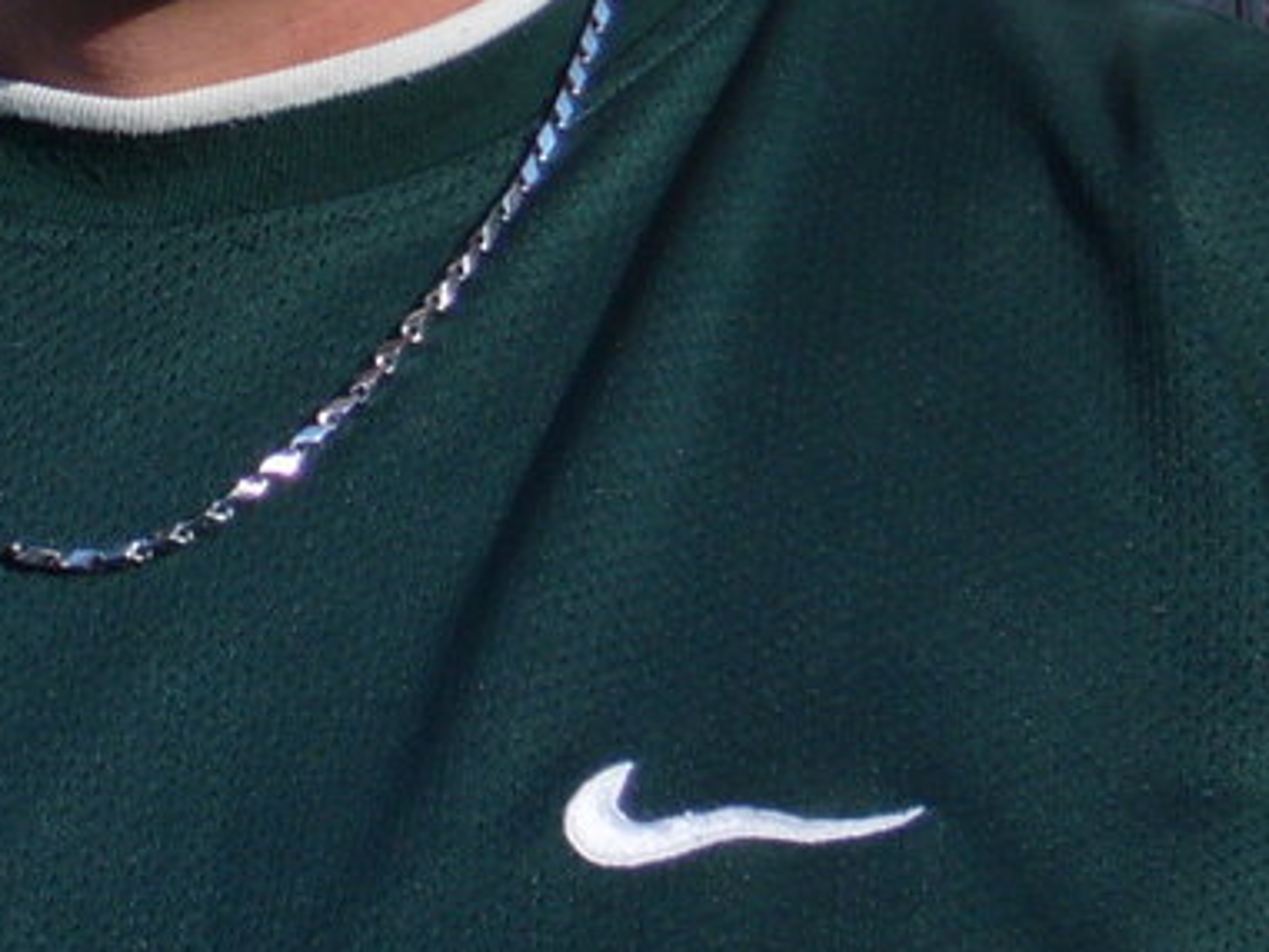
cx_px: -23
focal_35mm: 324
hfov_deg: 6.1
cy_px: -449
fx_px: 11881
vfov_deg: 4.6
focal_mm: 17
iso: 80
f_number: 4.9
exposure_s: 1/200
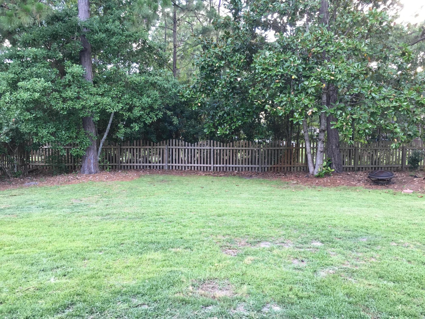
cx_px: 212
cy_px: 160
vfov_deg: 48.2
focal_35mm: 29
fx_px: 356
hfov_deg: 61.7
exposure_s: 1/30
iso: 25
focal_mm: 4.15
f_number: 2.2
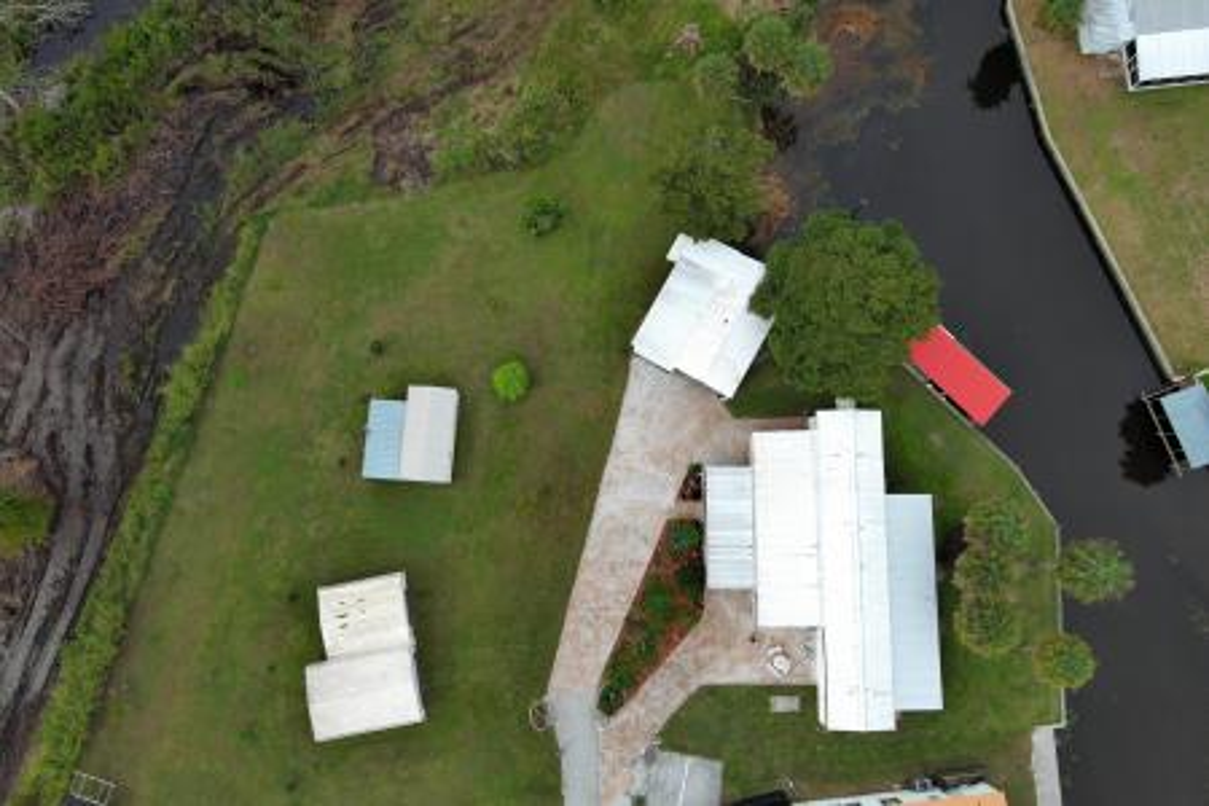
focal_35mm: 29
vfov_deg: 45.0
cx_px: 604
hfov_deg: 63.7
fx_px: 974
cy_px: 403
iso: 100
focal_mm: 10.57
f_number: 2.8
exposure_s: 1/891
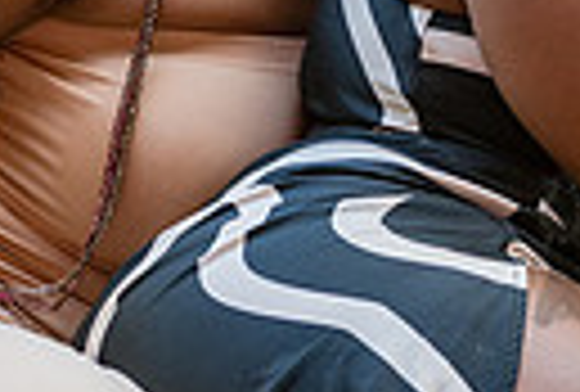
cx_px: 468
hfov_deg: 11.1
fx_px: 2975
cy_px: -106
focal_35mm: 184
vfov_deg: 7.4
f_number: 4.5
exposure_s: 1/200
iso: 1000
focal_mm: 36
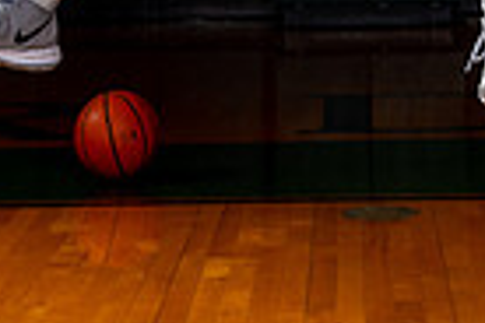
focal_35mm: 140
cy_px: -432
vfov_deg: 8.9
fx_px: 1886
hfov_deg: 14.6
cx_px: 304
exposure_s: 1/125
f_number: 8
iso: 125
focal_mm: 43
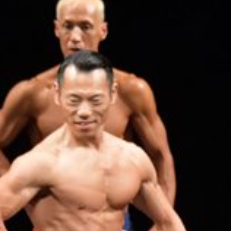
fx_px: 7557
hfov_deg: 1.8
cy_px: 301
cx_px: 48
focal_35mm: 1001
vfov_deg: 1.8
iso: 3200
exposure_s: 1/400
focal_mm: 160
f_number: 5.6
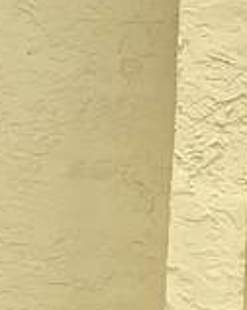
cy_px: 353
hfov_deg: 5.6
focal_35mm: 206
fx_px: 1886
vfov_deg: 9.3
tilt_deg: +6.4
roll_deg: +1.7
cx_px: 1241
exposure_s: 1/4132
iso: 32
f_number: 1.6
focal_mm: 4.2
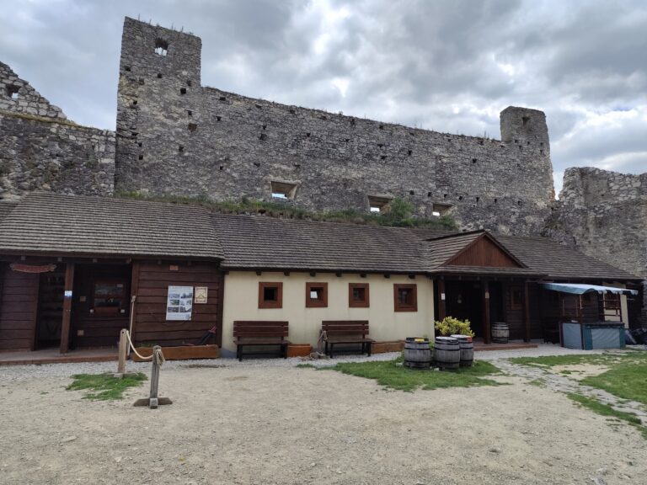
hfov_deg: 73.9
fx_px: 430
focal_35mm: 23
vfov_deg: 58.9
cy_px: 242
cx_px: 324
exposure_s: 1/1380
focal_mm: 6.19
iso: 50
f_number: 1.65
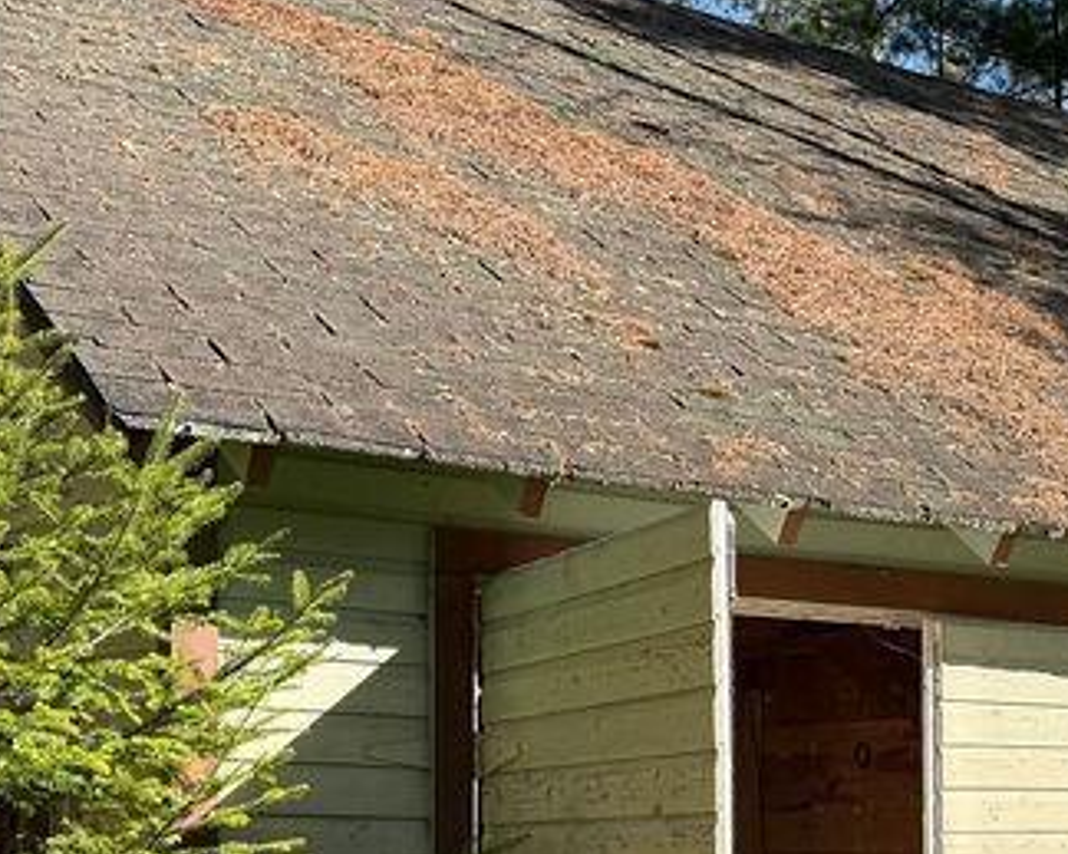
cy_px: 874
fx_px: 2338
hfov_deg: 25.2
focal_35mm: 74
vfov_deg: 20.0
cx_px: 903
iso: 80
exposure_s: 1/2169
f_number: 1.78
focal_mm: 6.76
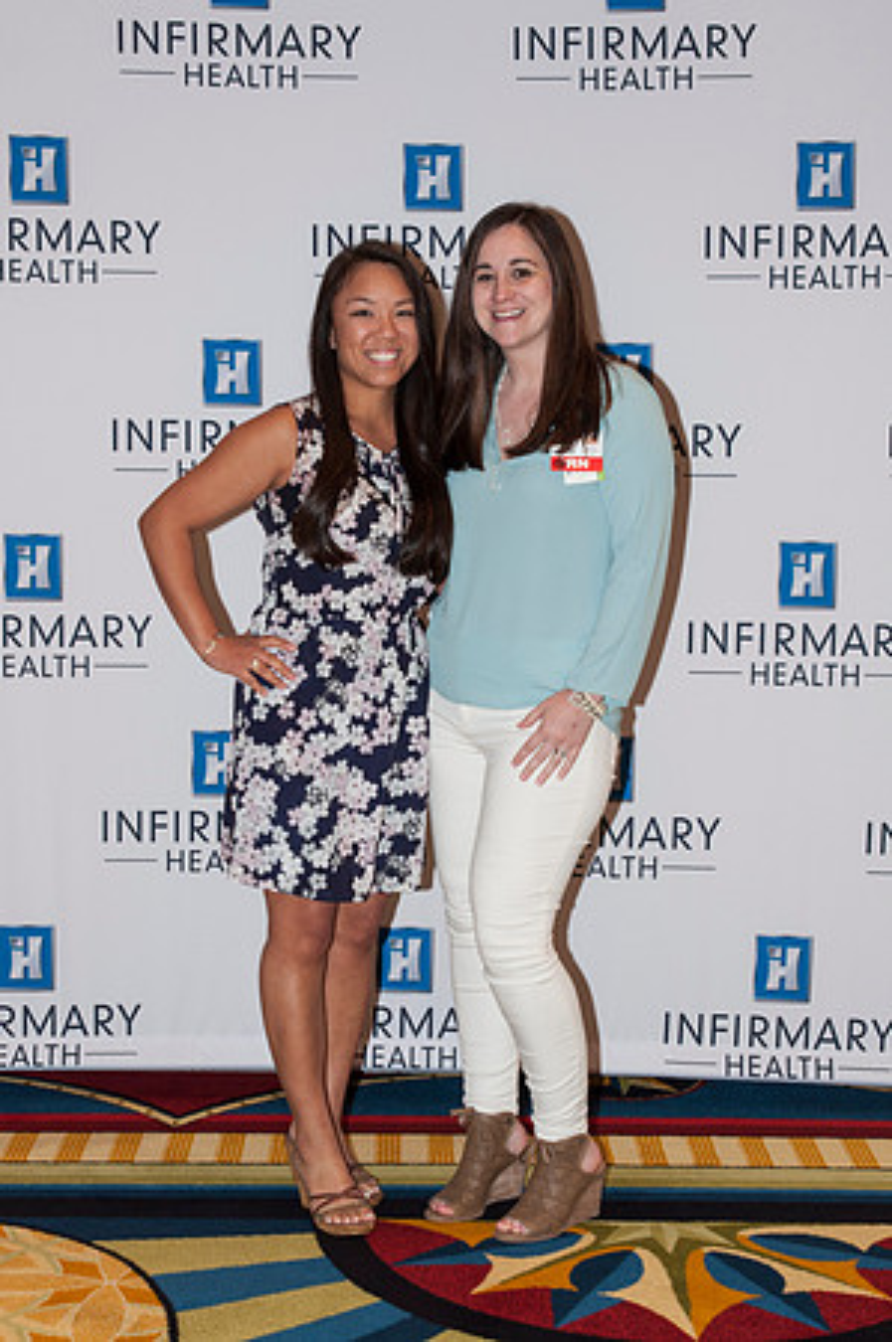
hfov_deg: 20.6
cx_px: 446
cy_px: 671
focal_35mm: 66
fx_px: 2458
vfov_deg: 30.5
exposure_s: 1/60
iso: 400
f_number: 5.6
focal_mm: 44
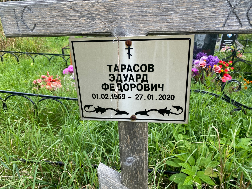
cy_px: 94
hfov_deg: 67.3
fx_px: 189
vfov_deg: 53.1
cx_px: 126
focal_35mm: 26
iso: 32
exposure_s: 1/690
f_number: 1.8
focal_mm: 4.25
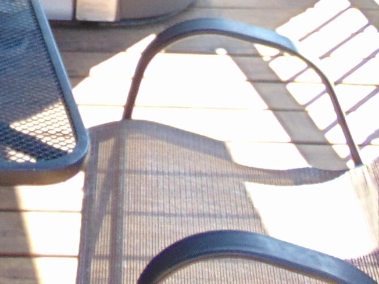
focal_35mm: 115
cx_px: -231
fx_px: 1259
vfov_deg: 11.9
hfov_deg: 15.5
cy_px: -216
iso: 80
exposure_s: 1/100
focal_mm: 4.5
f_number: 3
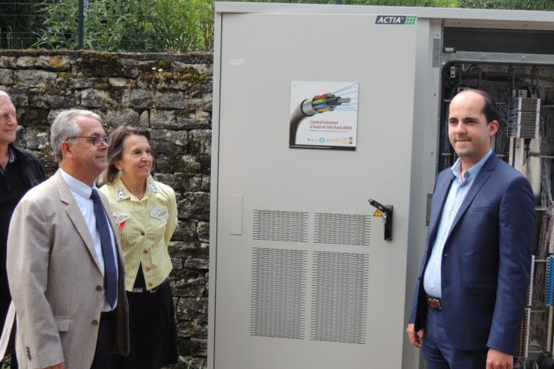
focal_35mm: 53
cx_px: 273
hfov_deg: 37.5
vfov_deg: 25.5
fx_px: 816
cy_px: 203
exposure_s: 1/250
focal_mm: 8.9
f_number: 3.6
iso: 140
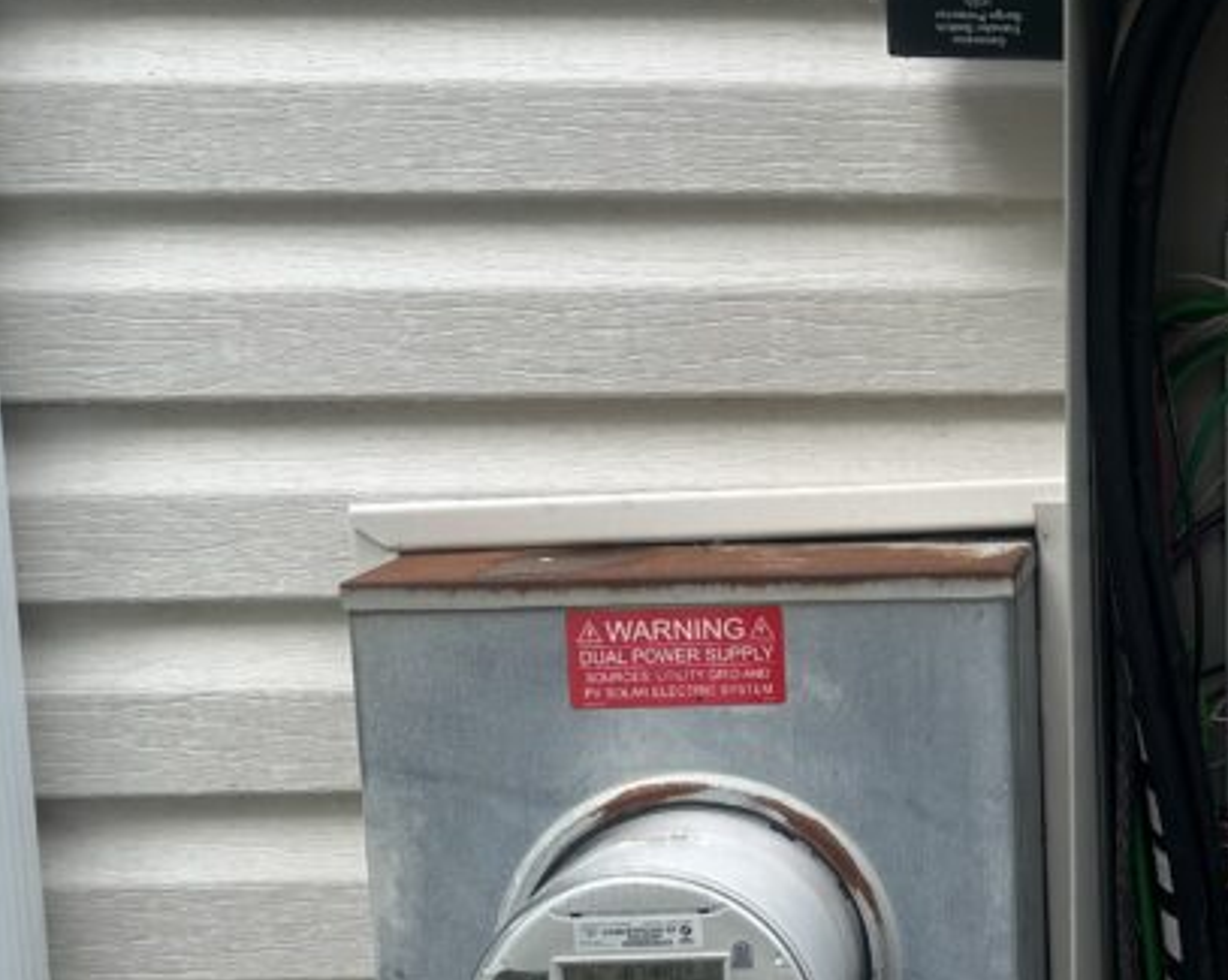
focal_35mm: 59
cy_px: 413
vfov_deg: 25.7
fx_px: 2143
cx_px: 1394
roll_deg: -0.2
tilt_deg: -7.1
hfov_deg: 28.6
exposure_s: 1/791
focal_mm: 6.86
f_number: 1.78
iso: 80
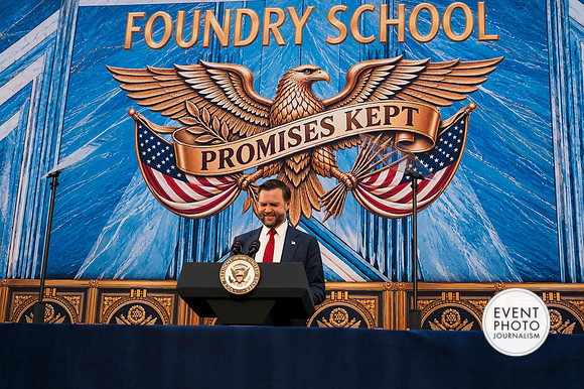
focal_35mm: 52
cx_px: 292
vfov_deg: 26.0
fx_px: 843
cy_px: 194
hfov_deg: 38.2
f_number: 2.8
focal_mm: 35
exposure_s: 1/200
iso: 220
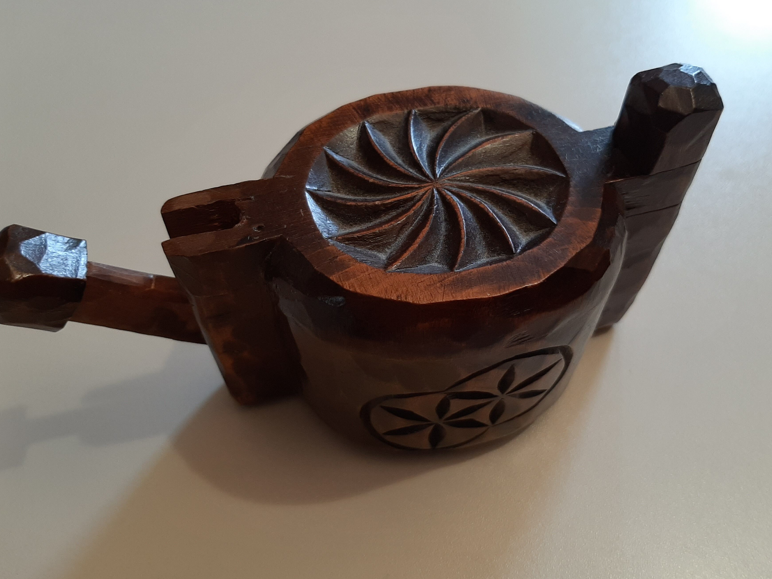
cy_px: 265
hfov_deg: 59.9
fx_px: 669
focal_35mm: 30
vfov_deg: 46.8
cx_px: 404
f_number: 1.7
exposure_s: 1/50
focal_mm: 3.93
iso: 50
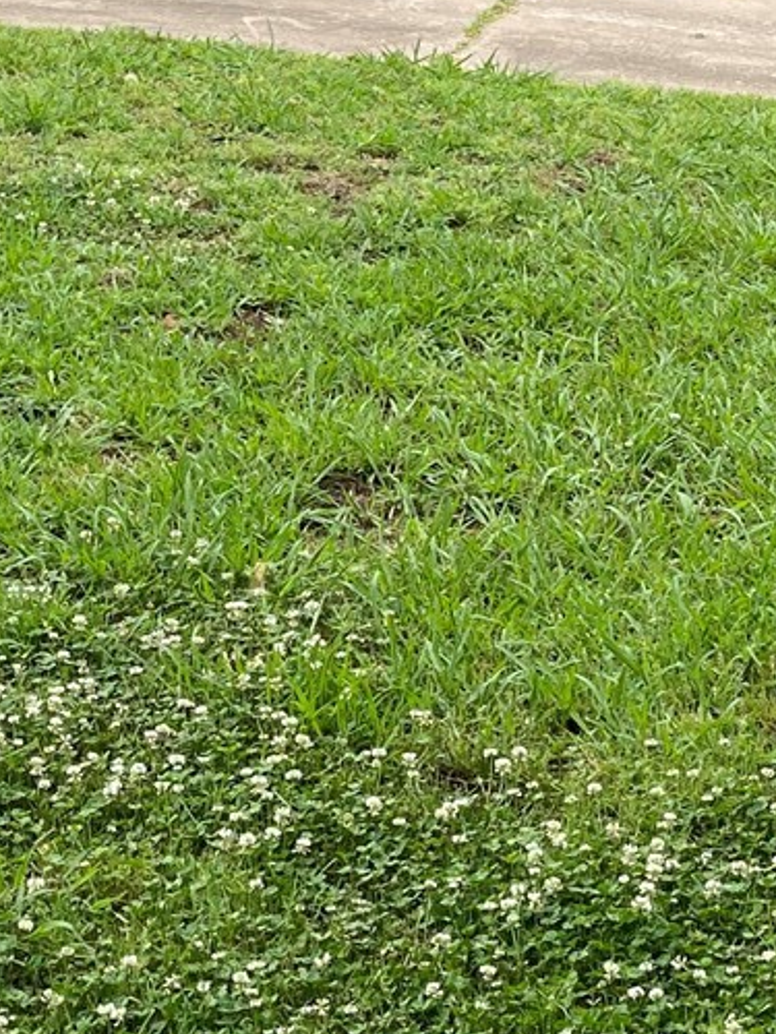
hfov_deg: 15.3
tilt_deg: -5.0
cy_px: -192
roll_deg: -1.1
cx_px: 122
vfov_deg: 19.3
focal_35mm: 96
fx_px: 2869
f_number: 1.6
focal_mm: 5.1
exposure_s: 1/621
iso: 32
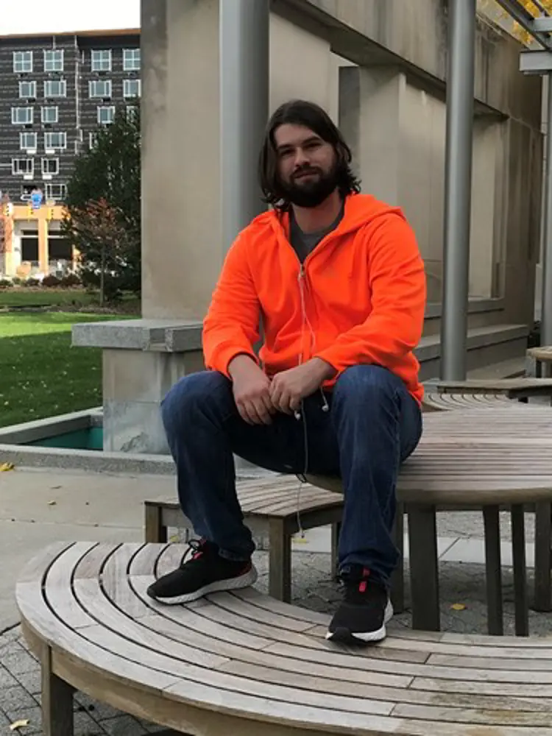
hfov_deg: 49.7
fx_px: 595
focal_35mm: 28
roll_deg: -0.4
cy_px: 368
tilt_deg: -5.2
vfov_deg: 63.4
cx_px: 276
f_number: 1.8
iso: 20
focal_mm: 3.99
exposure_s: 1/840
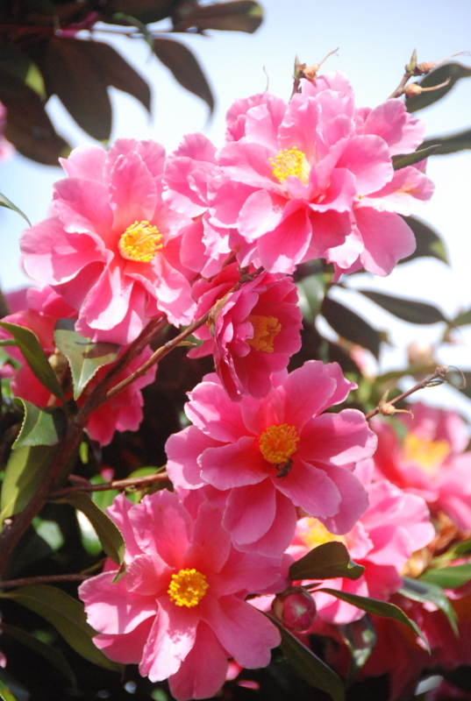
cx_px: 236
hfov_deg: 4.6
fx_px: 5859
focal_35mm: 300
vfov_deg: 6.9
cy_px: 350
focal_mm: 200
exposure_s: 1/2000
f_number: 5.6
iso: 1600
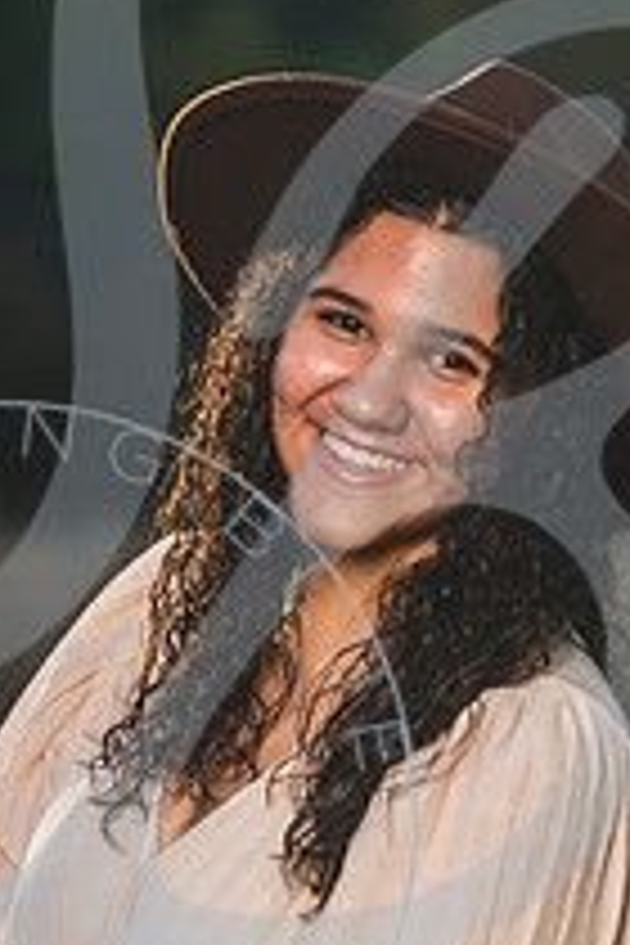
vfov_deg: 11.2
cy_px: 477
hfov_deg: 7.5
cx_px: 202
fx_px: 4830
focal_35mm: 184
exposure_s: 1/1250
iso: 200
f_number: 2.8
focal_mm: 86
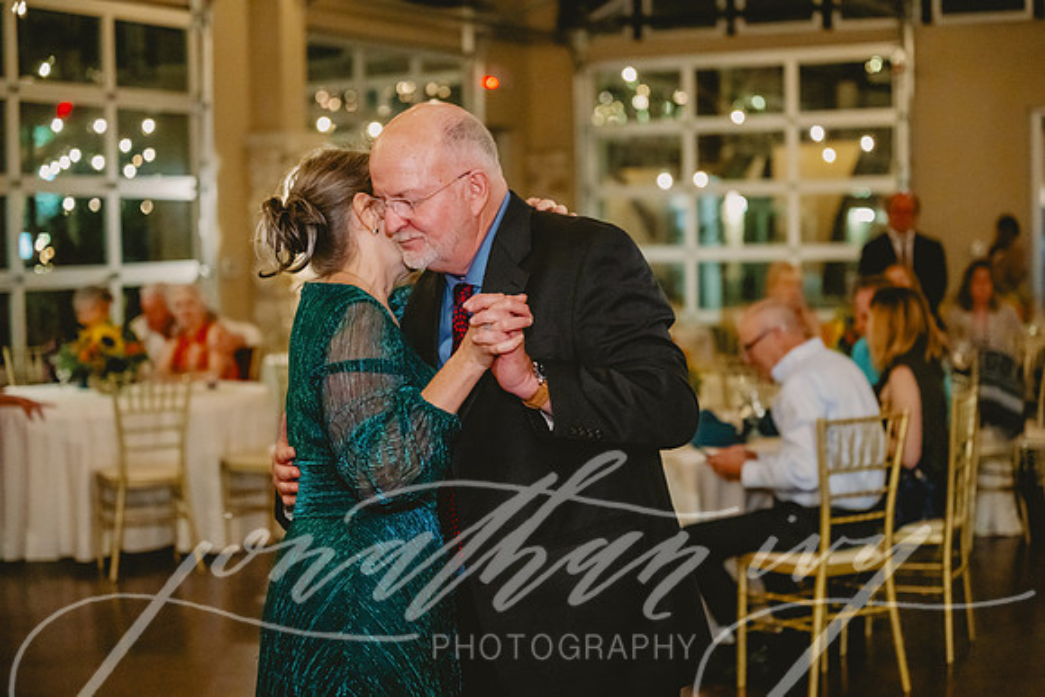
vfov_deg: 19.5
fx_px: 2032
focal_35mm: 70
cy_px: 348
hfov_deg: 28.8
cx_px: 522
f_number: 2.8
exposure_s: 1/125
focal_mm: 70
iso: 5000
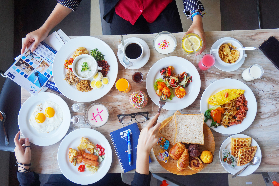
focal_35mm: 30
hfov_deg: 62.0
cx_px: 140
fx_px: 232
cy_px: 93
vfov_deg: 43.6
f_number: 4
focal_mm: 20
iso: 100
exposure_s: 1/160
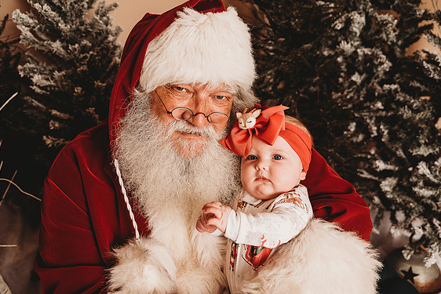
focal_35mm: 32
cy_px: 145
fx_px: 392
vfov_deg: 41.1
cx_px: 227
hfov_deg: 58.7
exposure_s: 1/160
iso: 100
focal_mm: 31
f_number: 4
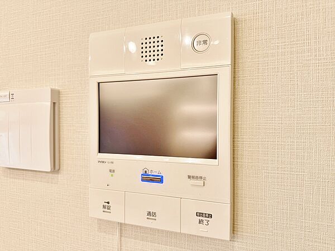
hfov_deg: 71.6
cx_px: 168
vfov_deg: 56.8
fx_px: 232
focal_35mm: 24
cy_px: 126
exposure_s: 1/121
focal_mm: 6.76
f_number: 1.78
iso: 80
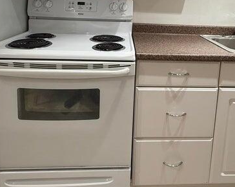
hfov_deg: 55.2
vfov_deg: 42.8
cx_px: 142
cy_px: 27
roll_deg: -2.5
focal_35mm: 32
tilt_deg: -6.8
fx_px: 223
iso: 160
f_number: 2.2
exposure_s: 1/120
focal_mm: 2.22
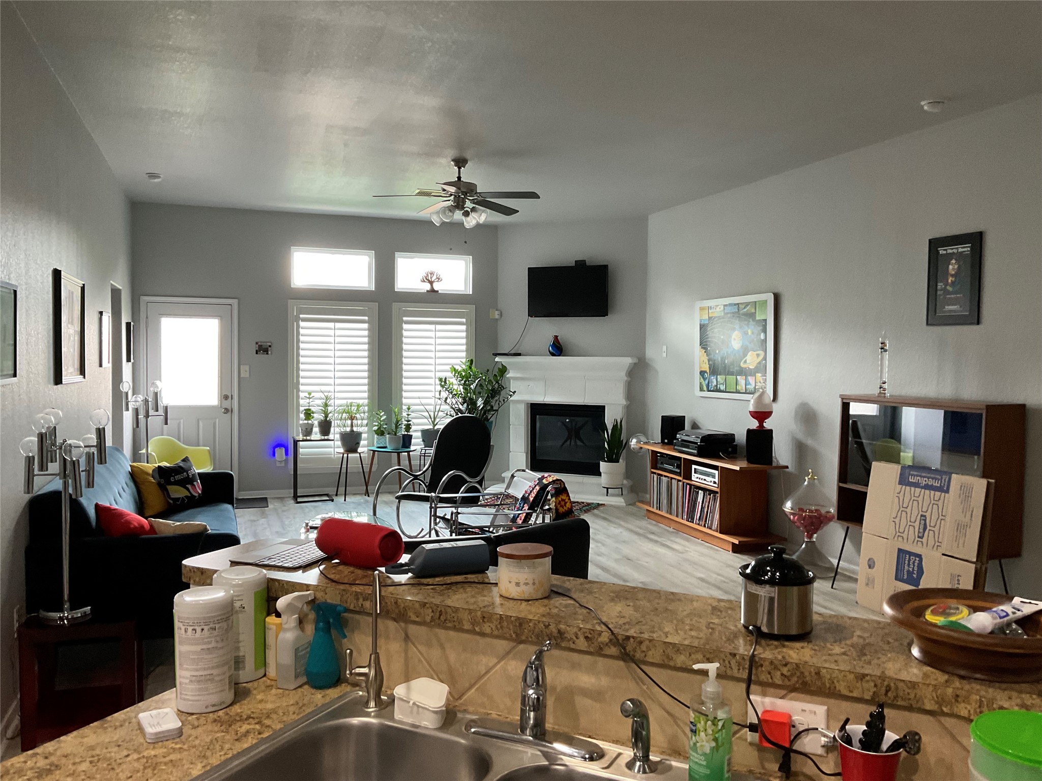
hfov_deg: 61.7
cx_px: 521
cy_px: 390
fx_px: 873
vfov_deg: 48.2
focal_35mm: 29
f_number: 1.8
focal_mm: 3
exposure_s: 1/60
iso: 160
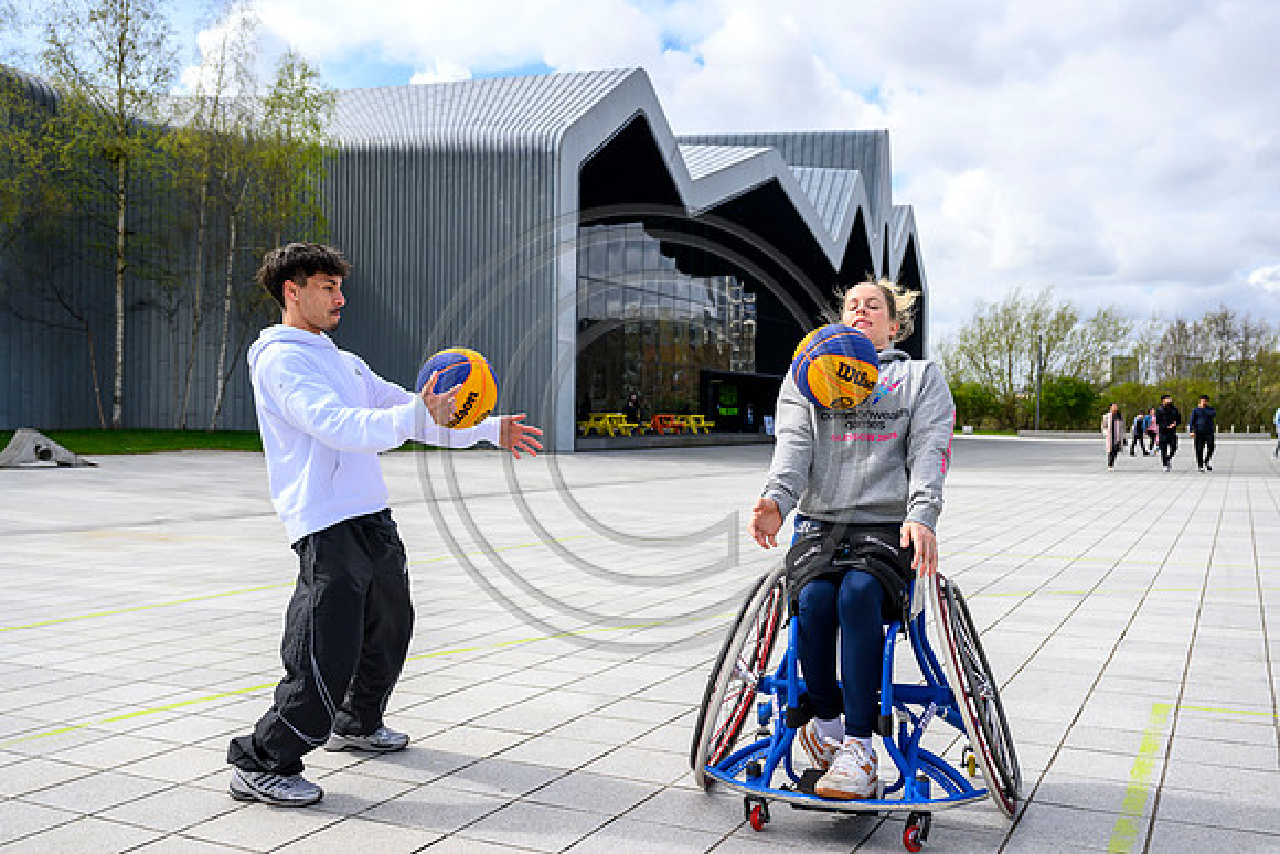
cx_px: 640
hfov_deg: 56.5
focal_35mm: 34
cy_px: 427
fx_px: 1191
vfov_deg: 39.4
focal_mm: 33.5
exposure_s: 1/2000
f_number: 5
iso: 500
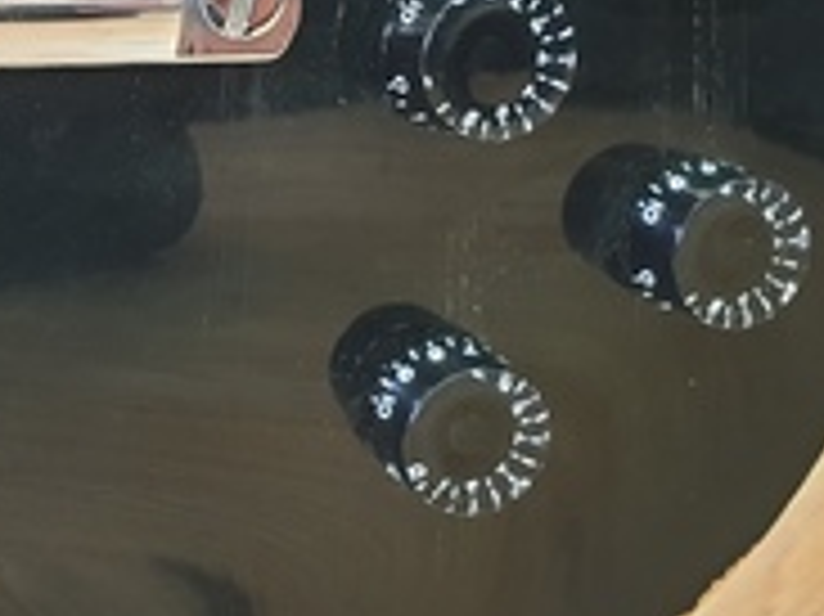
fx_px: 1689
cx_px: -23
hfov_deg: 25.9
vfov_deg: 20.5
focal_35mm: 71
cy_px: 142
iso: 250
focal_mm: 4.3
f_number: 2.4
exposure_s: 1/25
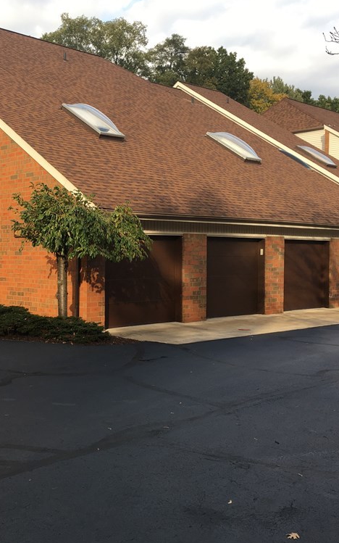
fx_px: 621
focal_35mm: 42
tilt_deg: +0.3
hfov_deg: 29.9
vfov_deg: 47.2
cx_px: 75
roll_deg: -0.2
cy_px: 274
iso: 25
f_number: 2.2
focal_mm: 4.15
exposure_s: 1/310
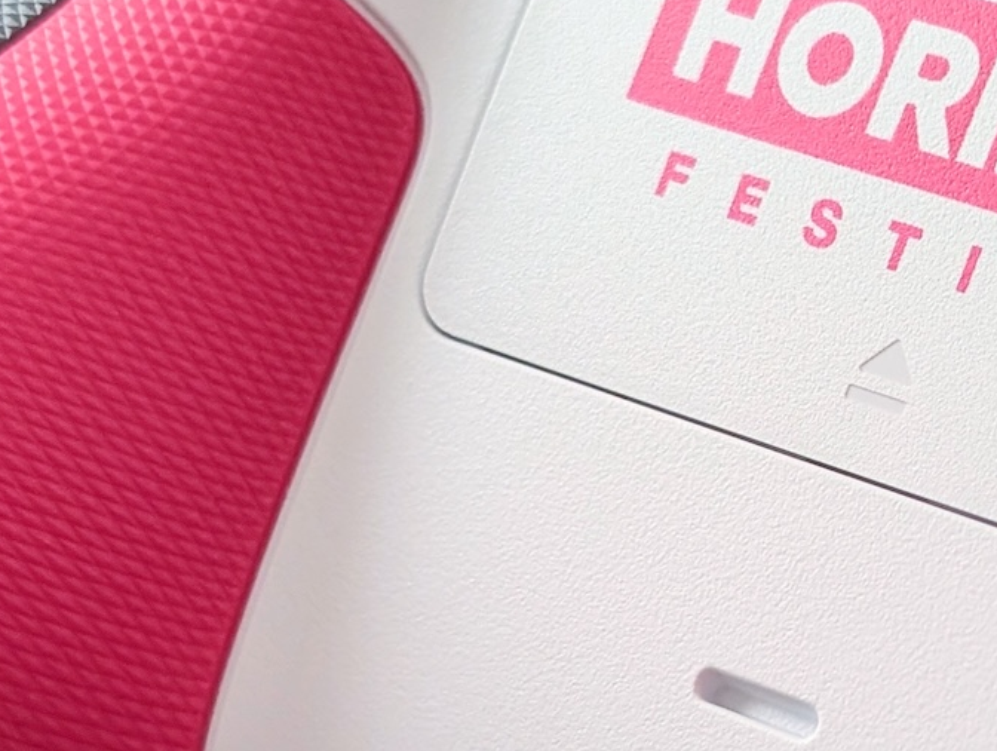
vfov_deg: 10.6
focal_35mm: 140
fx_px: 4038
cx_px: 859
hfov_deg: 14.0
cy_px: 686
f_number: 1.68
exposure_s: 1/60.4
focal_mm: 6.9
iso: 142
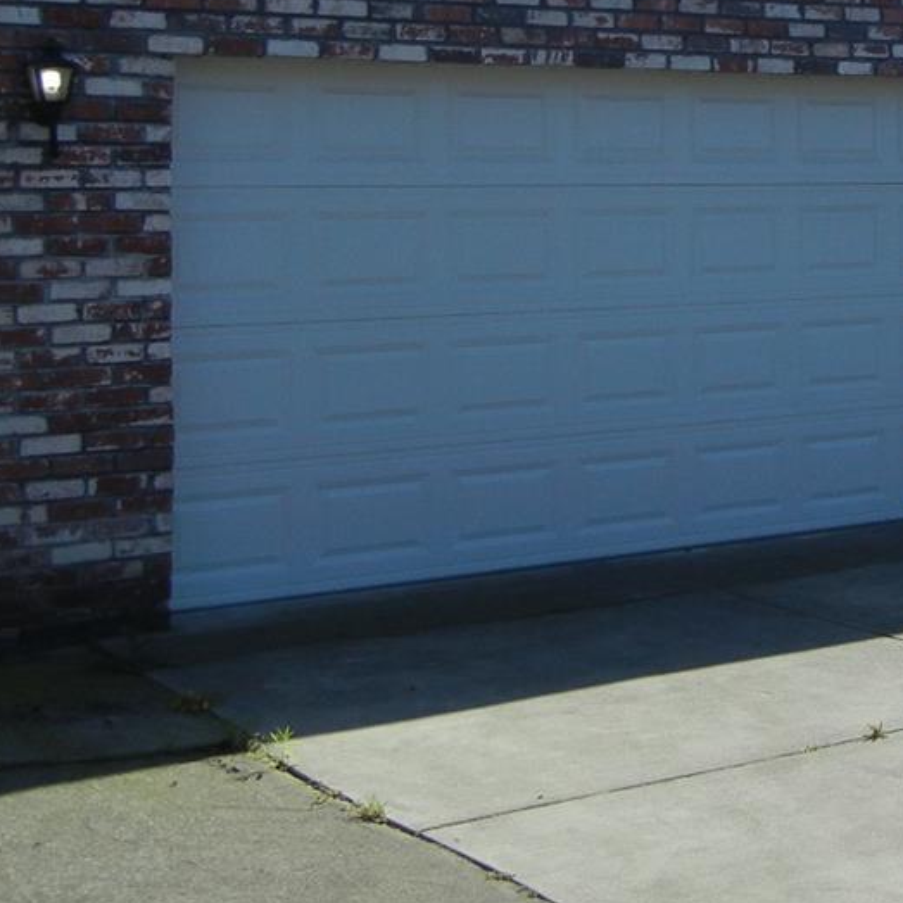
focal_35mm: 76
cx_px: 1034
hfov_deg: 21.4
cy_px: 169
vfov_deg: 22.4
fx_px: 2243
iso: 160
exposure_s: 1/350
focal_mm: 5.4
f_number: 7
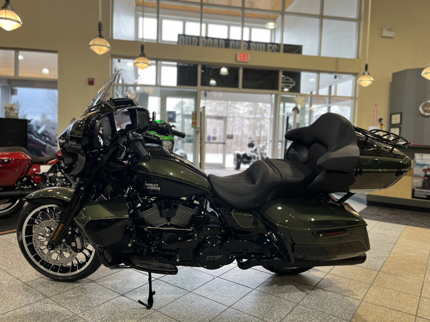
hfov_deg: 67.3
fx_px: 323
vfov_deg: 53.1
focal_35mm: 26
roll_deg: -1.6
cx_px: 215
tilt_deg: -3.6
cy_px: 161
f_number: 1.6
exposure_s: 1/120
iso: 64
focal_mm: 5.1
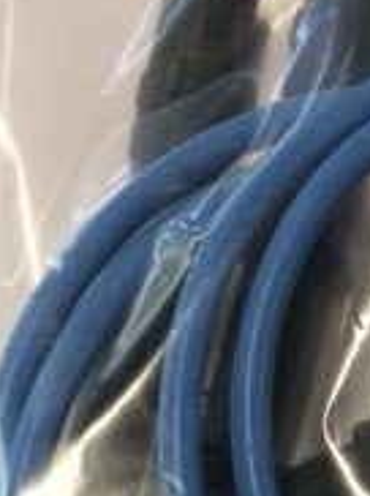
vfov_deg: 18.4
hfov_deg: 13.9
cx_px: 471
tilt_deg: -84.0
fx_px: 1457
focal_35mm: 102
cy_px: 570
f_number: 2.2
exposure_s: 1/33
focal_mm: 4.15
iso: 64
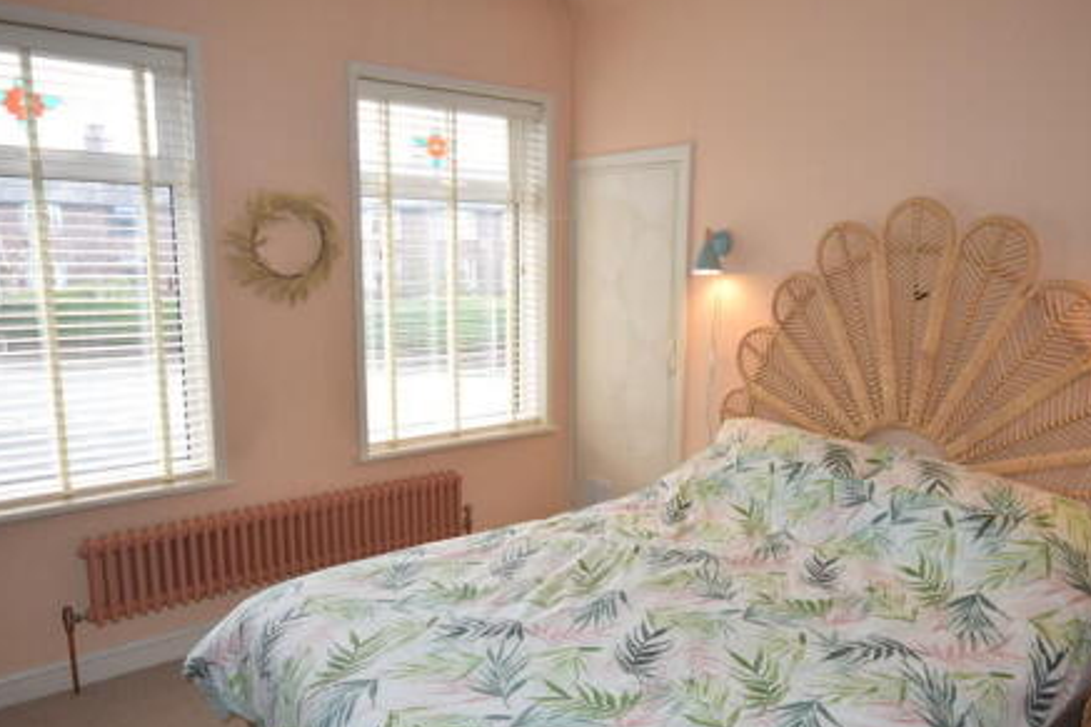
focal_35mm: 27
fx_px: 818
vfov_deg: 47.9
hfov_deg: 67.4
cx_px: 565
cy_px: 386
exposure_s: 1/125
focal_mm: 12
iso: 450
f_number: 5.6
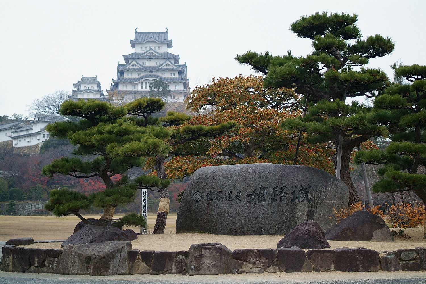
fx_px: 805
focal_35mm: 68
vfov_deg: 20.0
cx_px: 213
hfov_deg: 29.7
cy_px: 142
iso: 200
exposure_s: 1/500
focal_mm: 45
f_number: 2.8
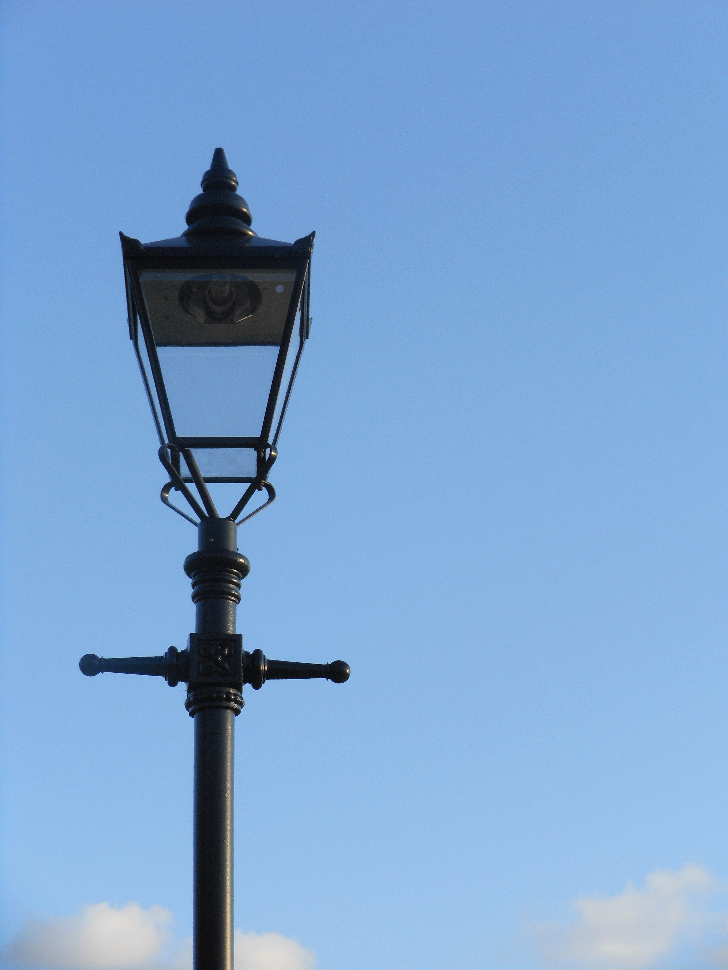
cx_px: 364
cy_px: 485
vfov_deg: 16.4
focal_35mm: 120
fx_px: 3365
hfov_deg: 12.3
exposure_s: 1/200
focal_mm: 21.5
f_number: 5.4
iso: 80
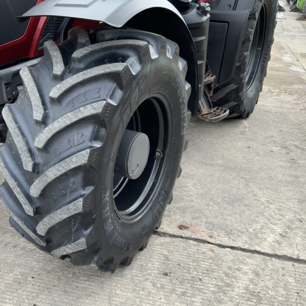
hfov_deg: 44.6
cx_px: 118
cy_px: 154
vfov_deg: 44.9
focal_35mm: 37
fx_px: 370
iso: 25
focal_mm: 3
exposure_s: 1/122
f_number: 1.8
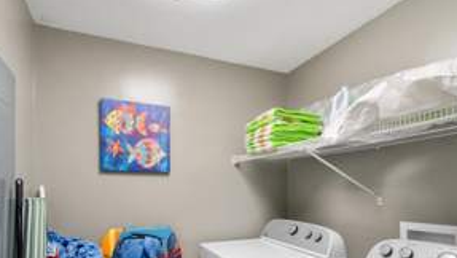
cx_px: 221
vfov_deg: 49.0
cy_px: 223
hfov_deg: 83.8
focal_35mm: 21
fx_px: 255
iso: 320
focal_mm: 12
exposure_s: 1/4
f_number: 7.1
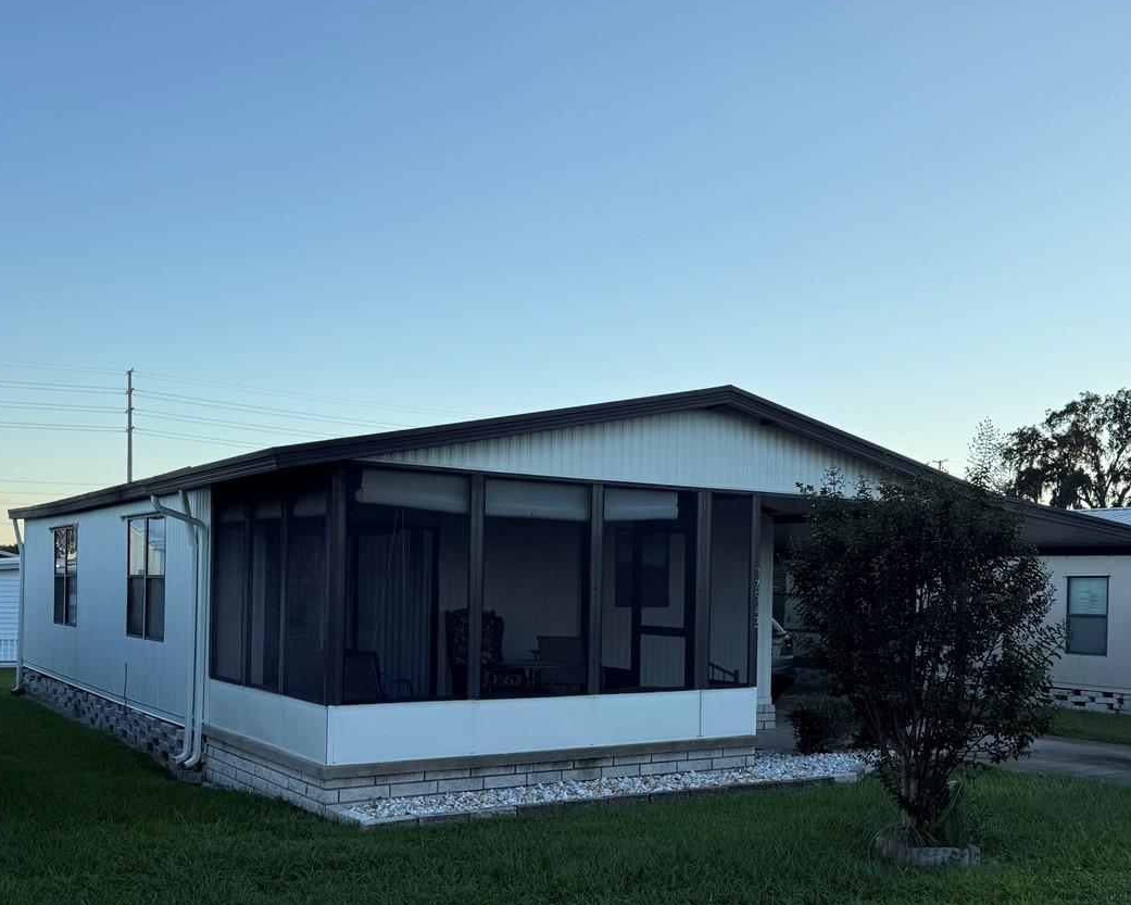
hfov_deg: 50.2
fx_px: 1205
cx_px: 602
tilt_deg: -0.5
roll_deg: -1.2
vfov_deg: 40.6
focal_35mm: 36
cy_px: 605
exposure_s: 1/2053
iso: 80
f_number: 1.78
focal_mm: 6.76
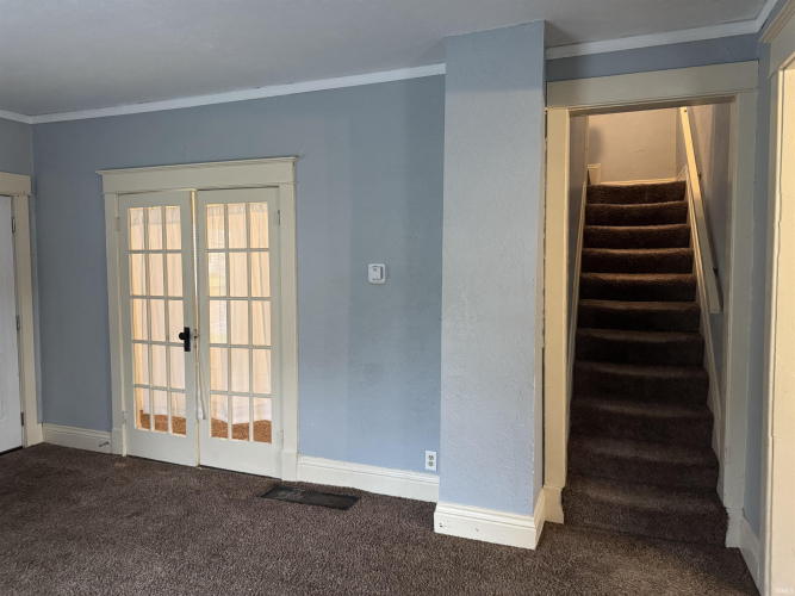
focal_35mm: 24
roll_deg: +0.0
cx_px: 398
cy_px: 298
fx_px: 551
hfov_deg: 71.6
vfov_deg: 56.8
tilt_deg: -4.4
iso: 640
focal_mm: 6.76
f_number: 1.78
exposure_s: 1/60
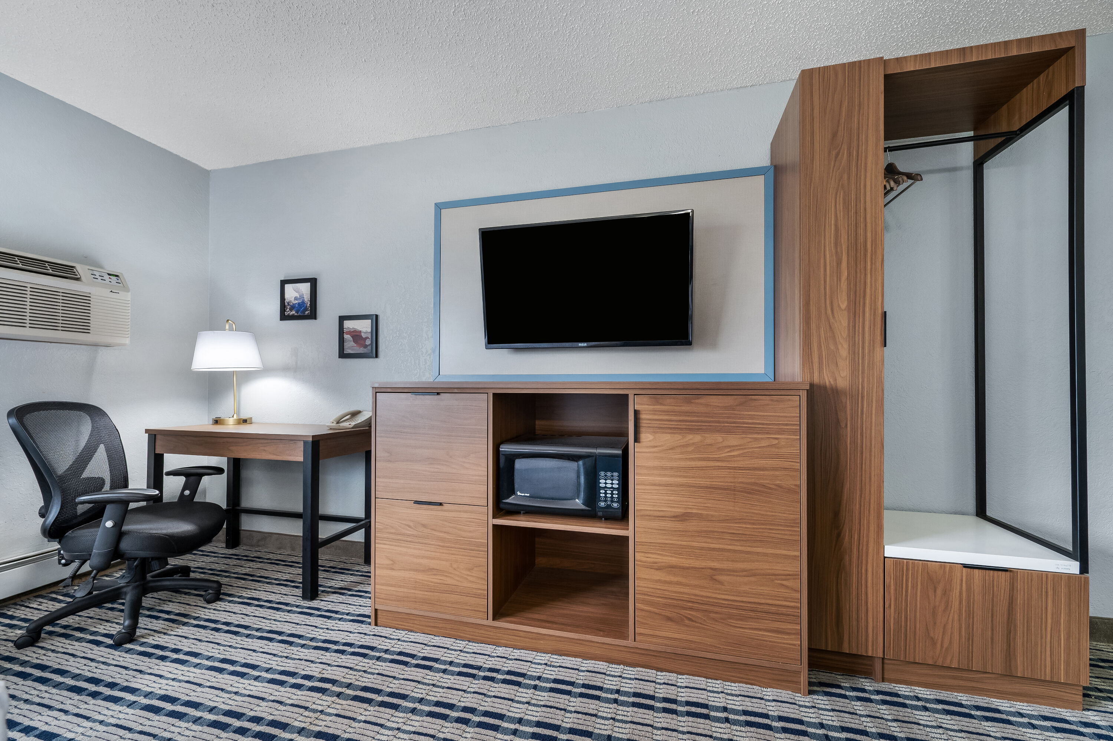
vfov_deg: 81.1
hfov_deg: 104.3
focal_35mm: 14
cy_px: 370
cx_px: 556
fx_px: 433
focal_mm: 14
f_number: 8
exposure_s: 1/6
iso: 800
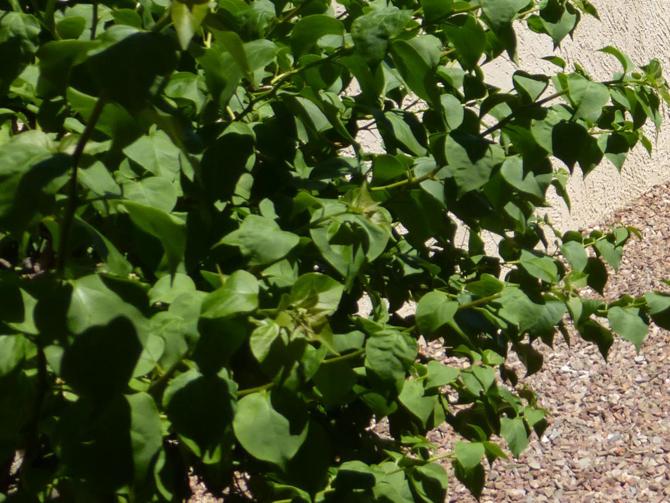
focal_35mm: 63
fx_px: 1219
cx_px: 767
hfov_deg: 27.6
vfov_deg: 22.7
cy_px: 50
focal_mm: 4.3
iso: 100
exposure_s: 1/1000
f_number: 3.3
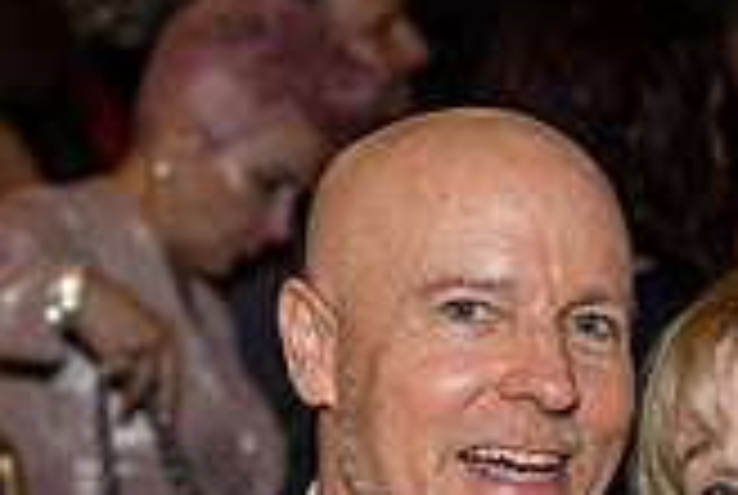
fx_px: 4498
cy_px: 632
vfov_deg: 6.3
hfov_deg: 9.3
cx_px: 724
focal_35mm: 219
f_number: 3.5
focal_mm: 62
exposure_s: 1/160
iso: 1600
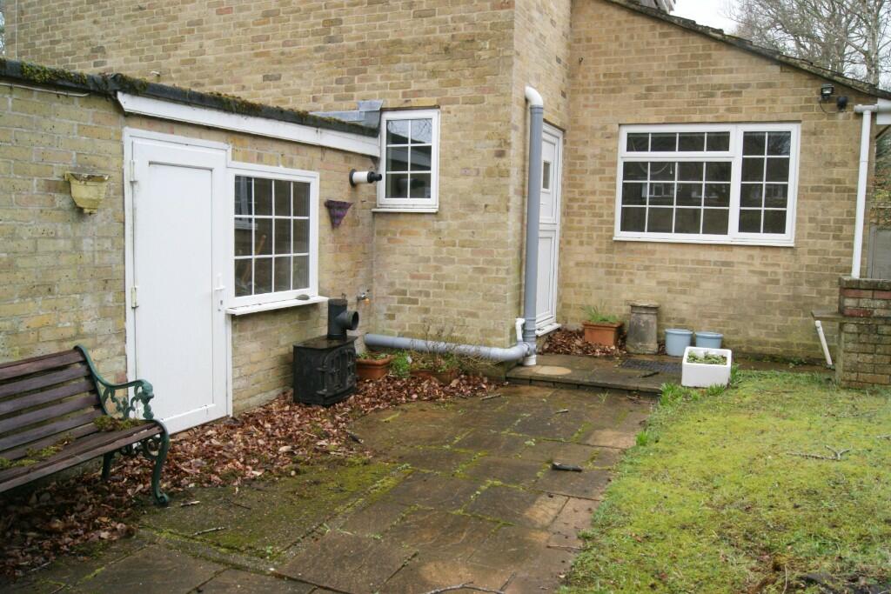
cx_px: 446
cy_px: 297
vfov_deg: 47.9
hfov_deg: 67.4
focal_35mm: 27
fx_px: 668
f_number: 10
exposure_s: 1/80
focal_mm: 18
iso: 400
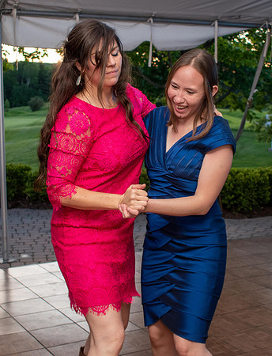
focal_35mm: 62
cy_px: 165
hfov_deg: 23.9
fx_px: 643
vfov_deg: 30.9
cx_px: 153
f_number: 4.2
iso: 800
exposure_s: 1/80
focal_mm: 27
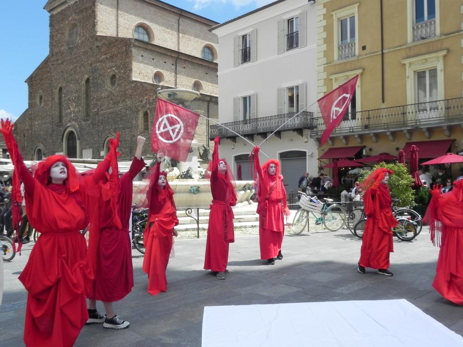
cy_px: 174
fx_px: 441
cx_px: 232
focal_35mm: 33
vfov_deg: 42.9
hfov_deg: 55.4
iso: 160
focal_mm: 5.9
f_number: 7.1
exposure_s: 1/316
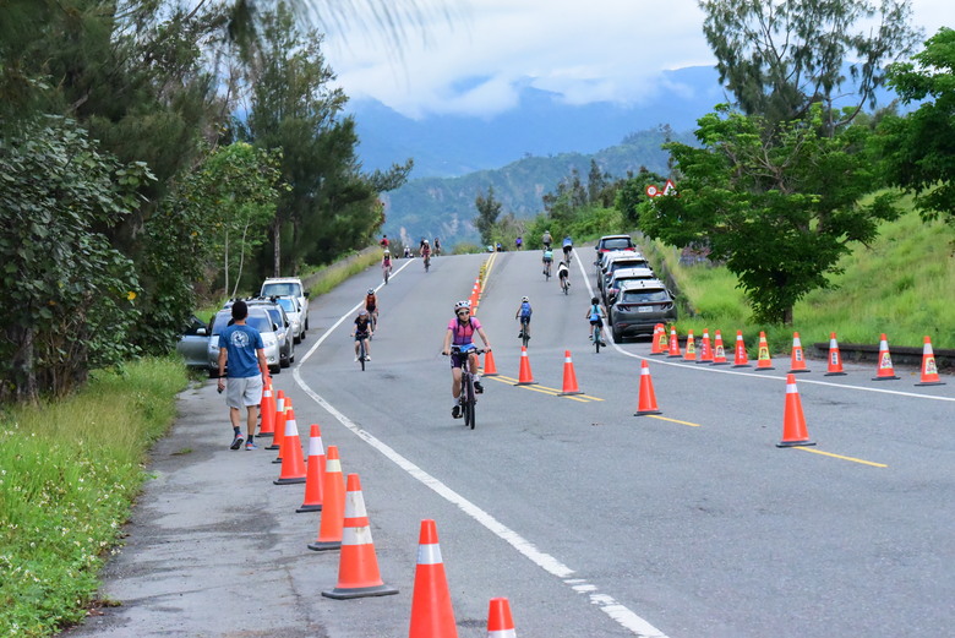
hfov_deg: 17.1
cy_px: 319
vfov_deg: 11.4
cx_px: 478
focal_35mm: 120
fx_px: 3185
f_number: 13
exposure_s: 1/2500
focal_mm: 120
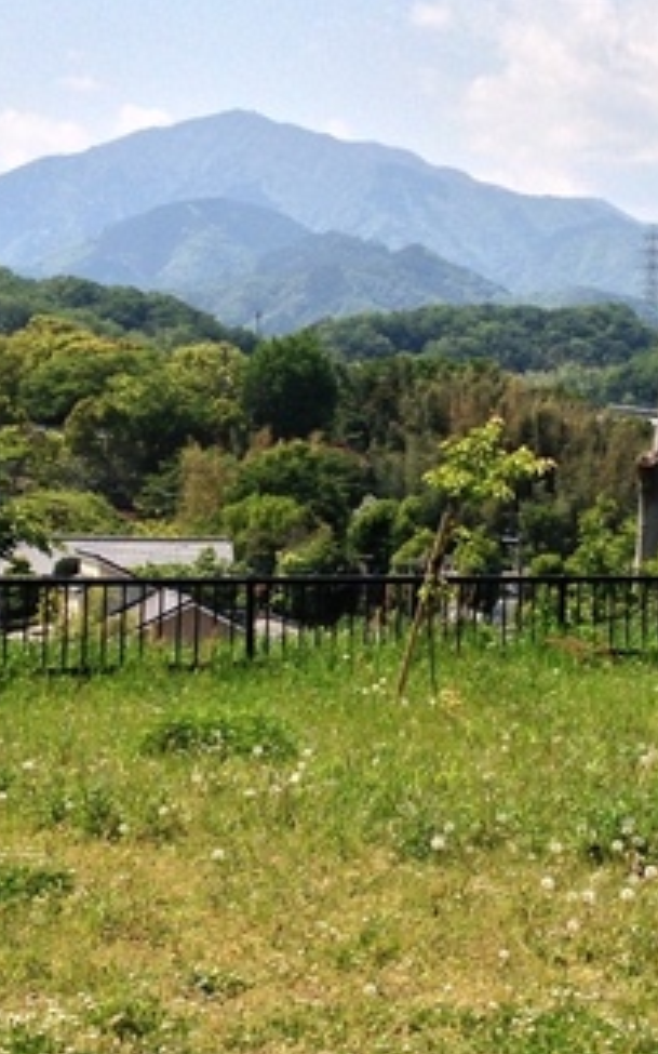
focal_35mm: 86
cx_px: 421
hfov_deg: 15.2
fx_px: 2469
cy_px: 396
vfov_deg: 24.0
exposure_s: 1/2008
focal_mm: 4.13
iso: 50
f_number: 2.4
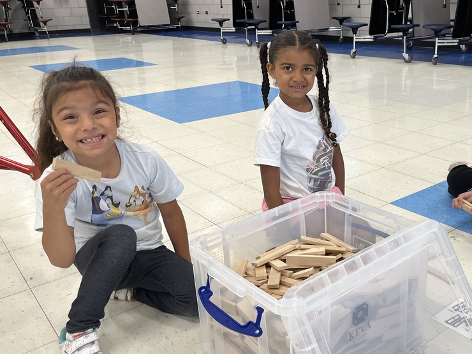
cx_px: 314
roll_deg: +1.2
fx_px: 491
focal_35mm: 36
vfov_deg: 39.7
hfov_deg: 50.4
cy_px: 175
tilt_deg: -21.6
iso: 125
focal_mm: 5.1
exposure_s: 1/121
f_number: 1.6
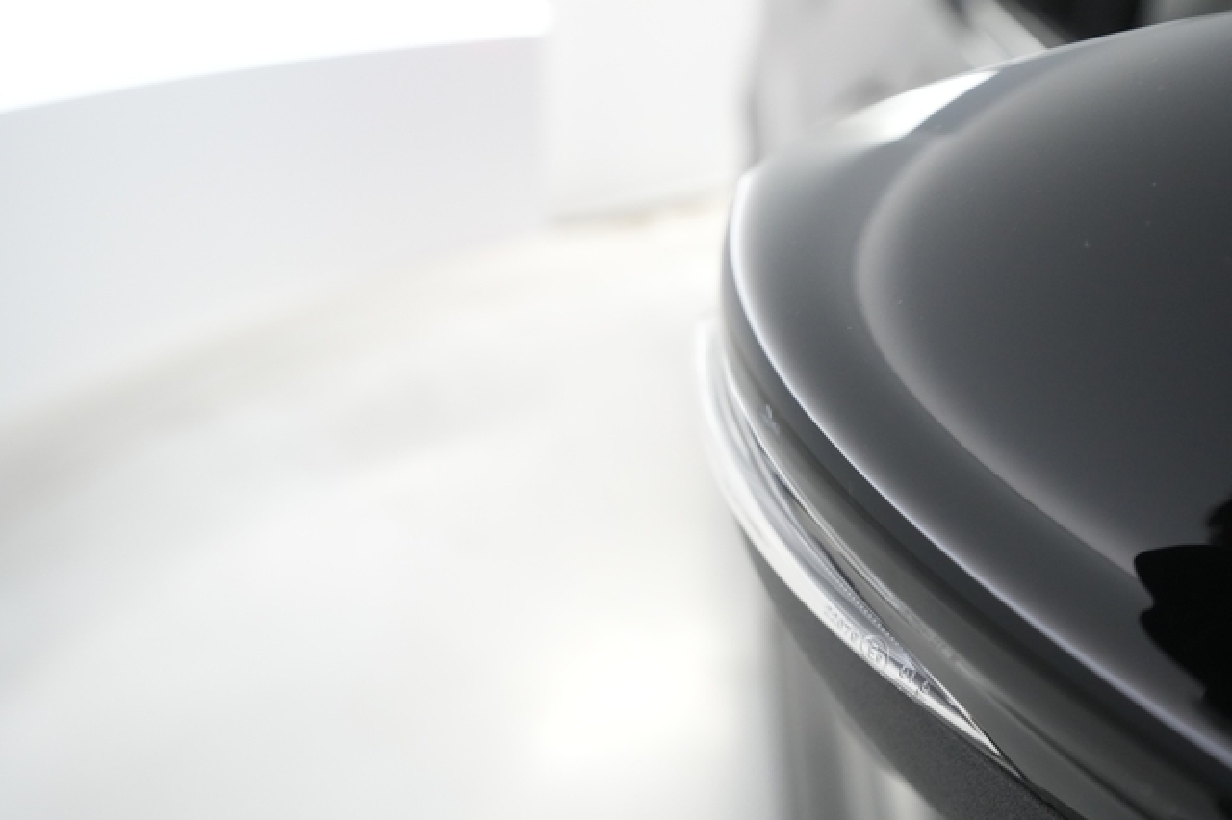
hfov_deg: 65.5
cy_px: 410
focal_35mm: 28
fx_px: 958
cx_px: 616
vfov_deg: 46.4
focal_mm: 28
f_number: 5
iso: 5000
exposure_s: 1/100
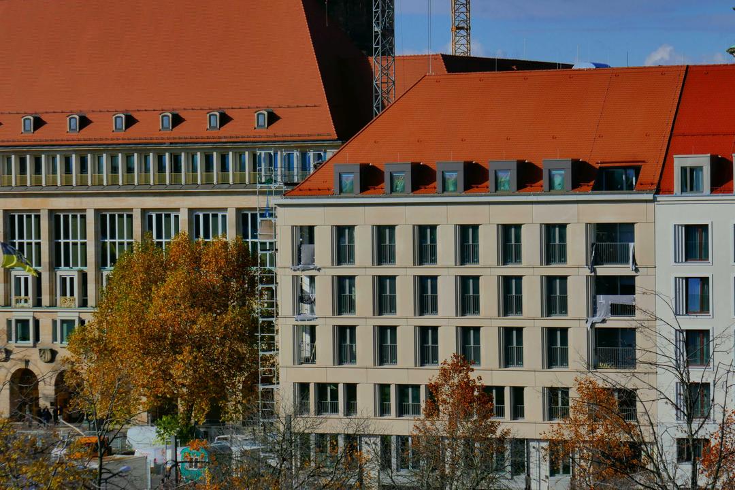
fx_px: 2879
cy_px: 245
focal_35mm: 141
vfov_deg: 9.7
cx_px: 368
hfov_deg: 14.6
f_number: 8
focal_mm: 51.3
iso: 500
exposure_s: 1/1300
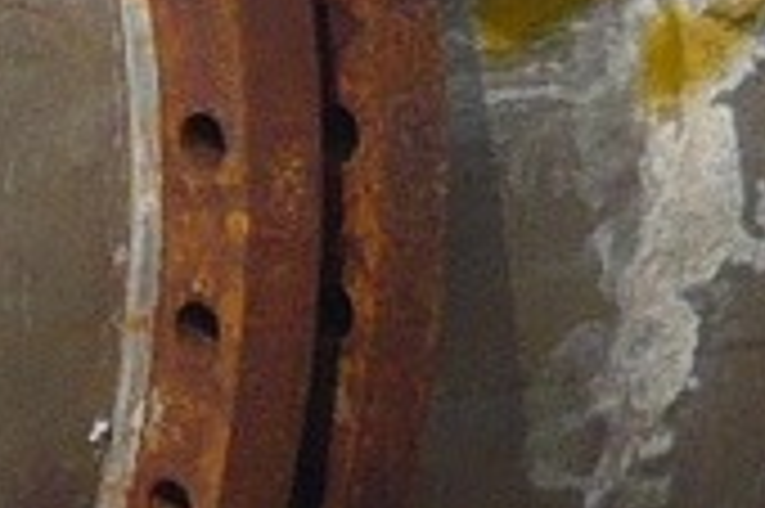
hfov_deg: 6.4
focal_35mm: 322
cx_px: 198
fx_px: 6836
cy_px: 450
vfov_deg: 4.3
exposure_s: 1/640
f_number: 2.8
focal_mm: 4.6
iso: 100
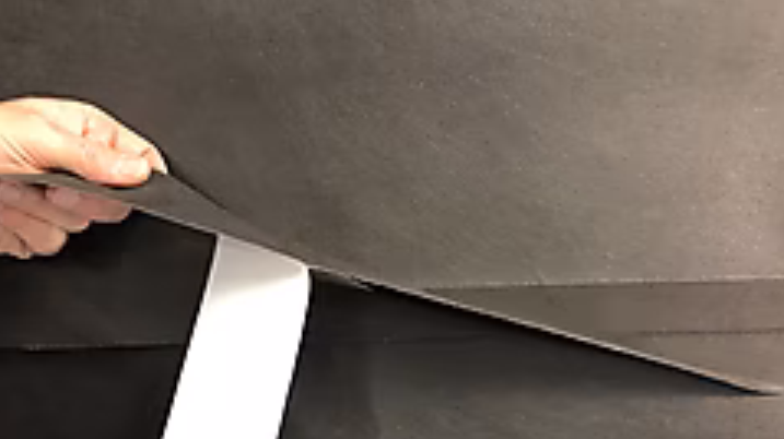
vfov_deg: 24.8
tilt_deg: -15.8
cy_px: 432
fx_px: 956
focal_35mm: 46
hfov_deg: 44.2
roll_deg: +2.0
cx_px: 292
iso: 100
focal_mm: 4
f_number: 1.8
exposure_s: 1/13
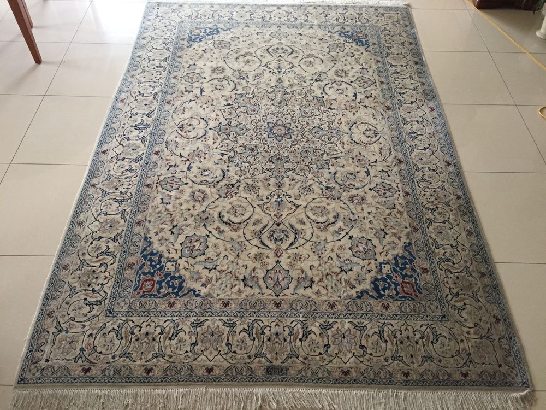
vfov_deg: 48.2
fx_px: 457
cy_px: 205
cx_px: 273
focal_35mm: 29
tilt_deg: -50.5
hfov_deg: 61.7
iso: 200
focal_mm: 4.15
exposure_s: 1/33
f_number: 2.2
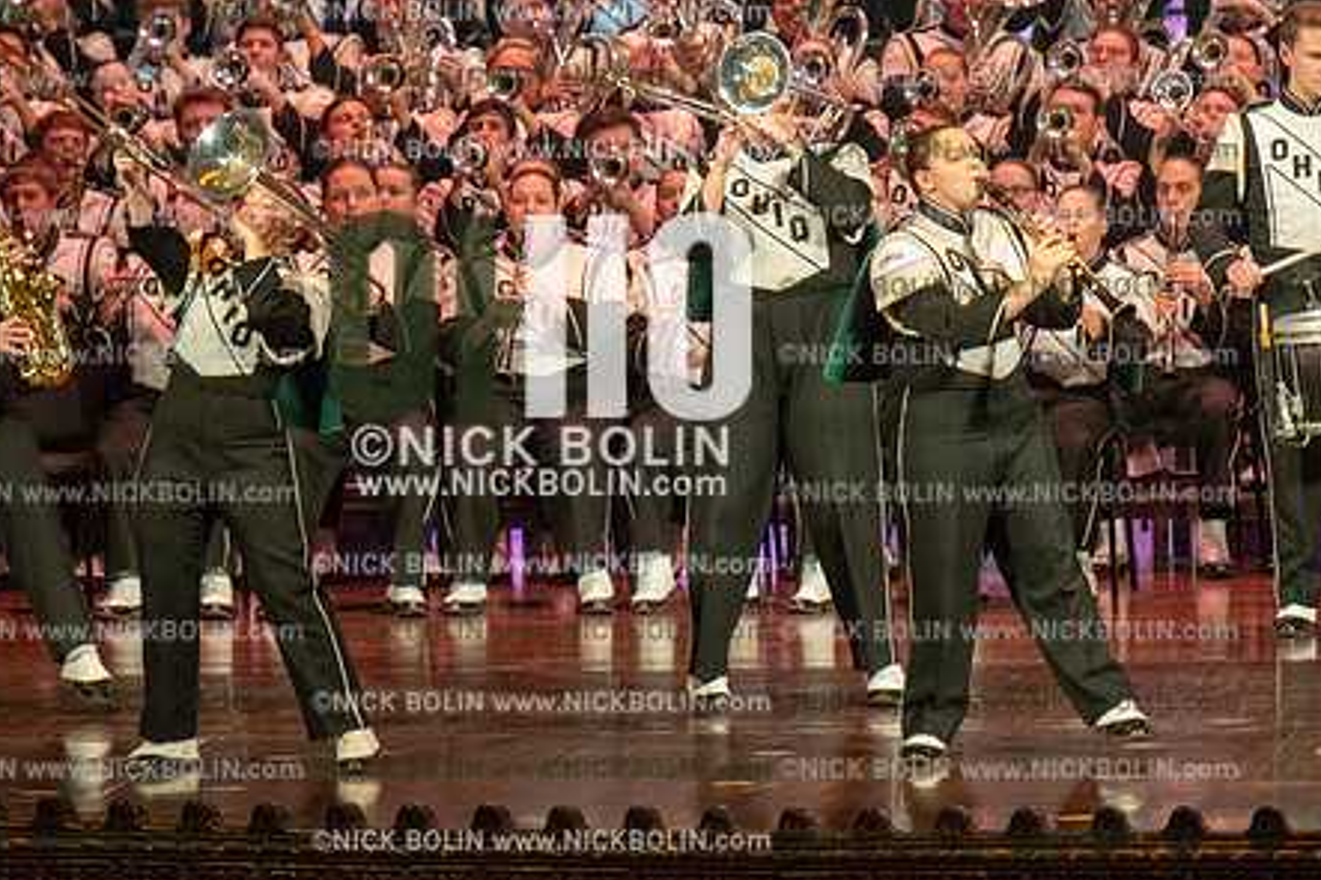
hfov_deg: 6.8
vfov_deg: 4.6
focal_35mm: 301
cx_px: 540
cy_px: 355
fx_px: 11040
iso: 8000
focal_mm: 230
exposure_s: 1/200
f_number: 5.6
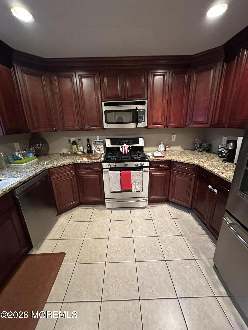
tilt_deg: -16.3
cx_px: 124
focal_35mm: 14
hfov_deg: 85.7
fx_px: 134
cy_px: 165
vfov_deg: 102.1
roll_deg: +3.1
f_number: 2.2
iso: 1250
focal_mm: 2.22
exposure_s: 1/60
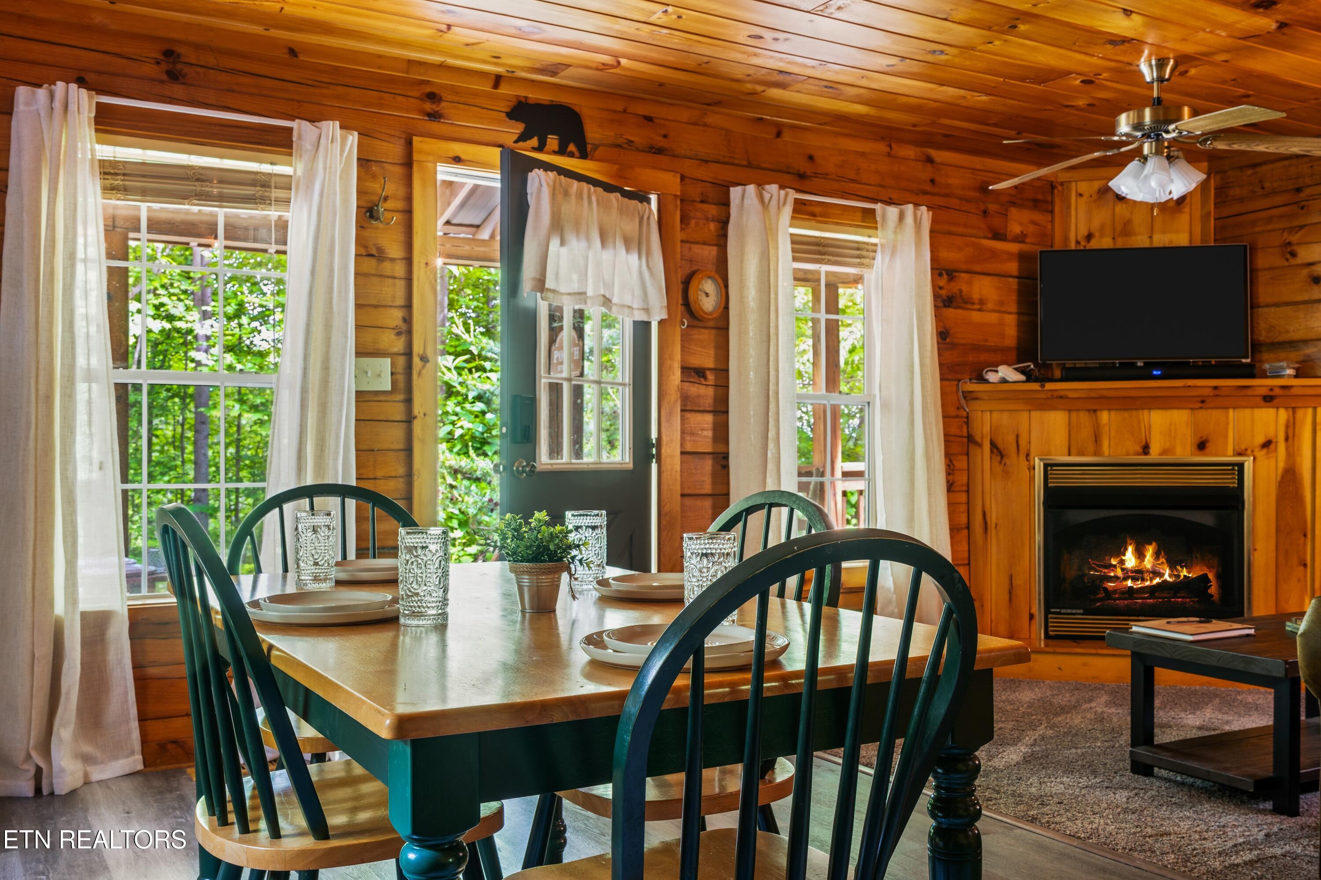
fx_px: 1174
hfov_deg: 58.7
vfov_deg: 41.1
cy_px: 440
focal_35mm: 32
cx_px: 660
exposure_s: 6
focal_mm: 32
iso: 100
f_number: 10
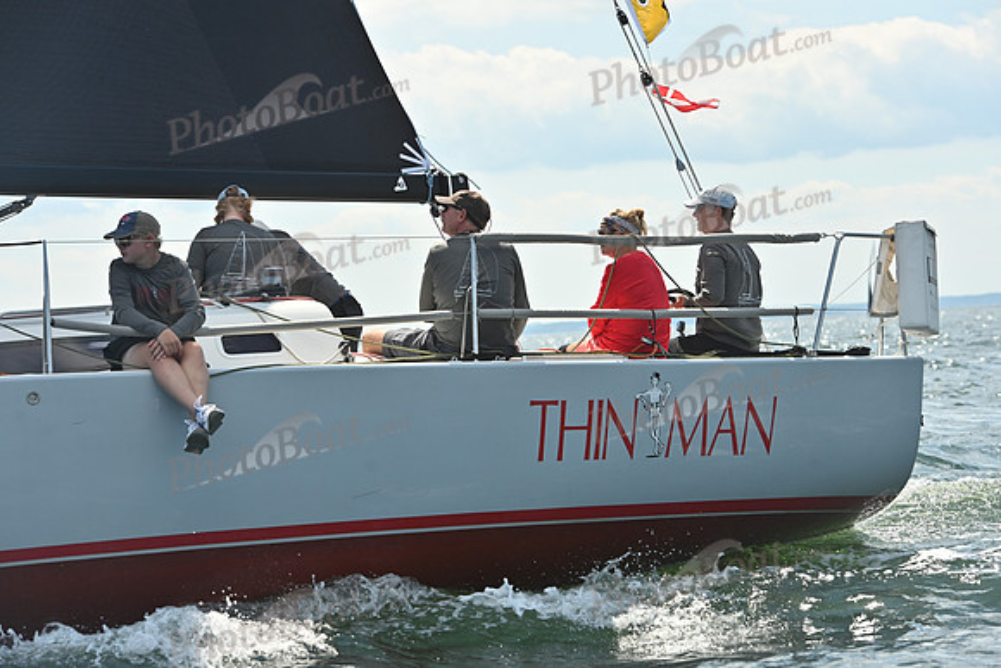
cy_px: 334
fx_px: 3393
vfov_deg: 11.2
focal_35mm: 122
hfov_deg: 16.8
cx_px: 500
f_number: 7.1
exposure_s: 1/1250
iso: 250
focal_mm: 122
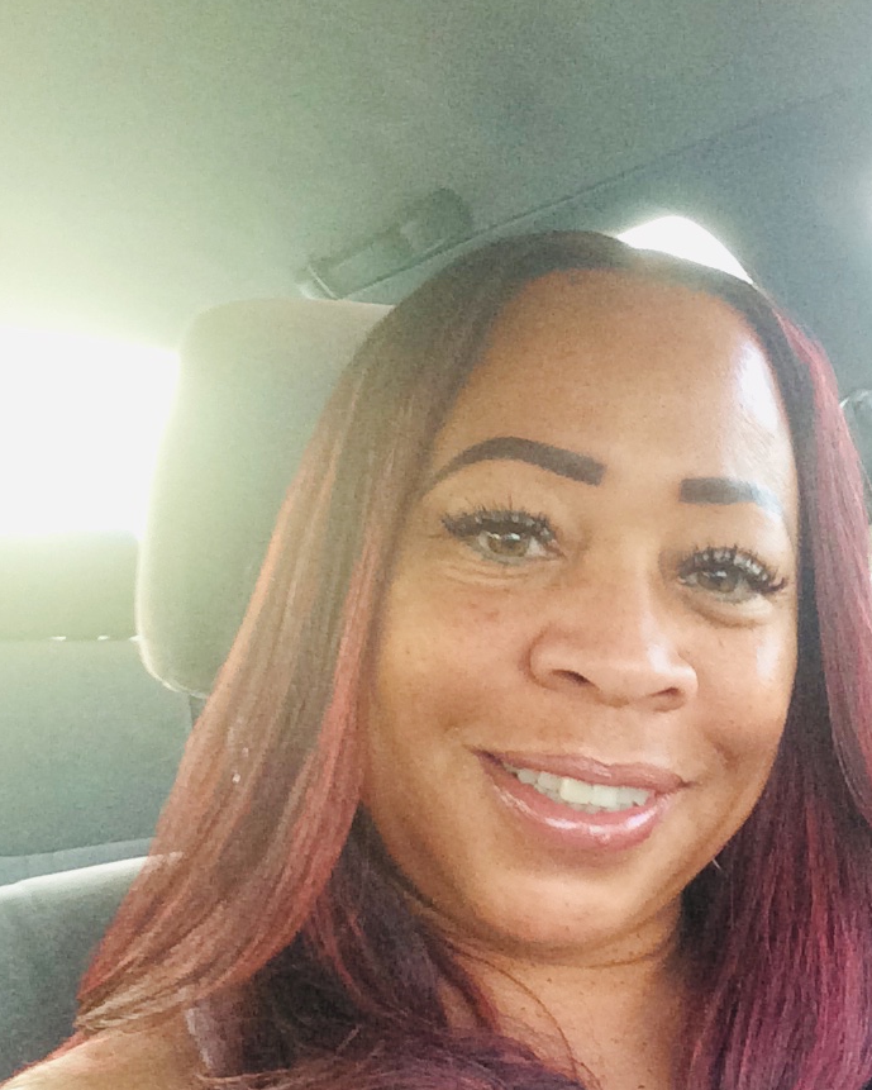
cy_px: 652
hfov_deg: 33.2
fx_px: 1451
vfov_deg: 41.0
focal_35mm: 45
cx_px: 554
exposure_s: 1/30
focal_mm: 2.15
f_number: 2.4
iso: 200
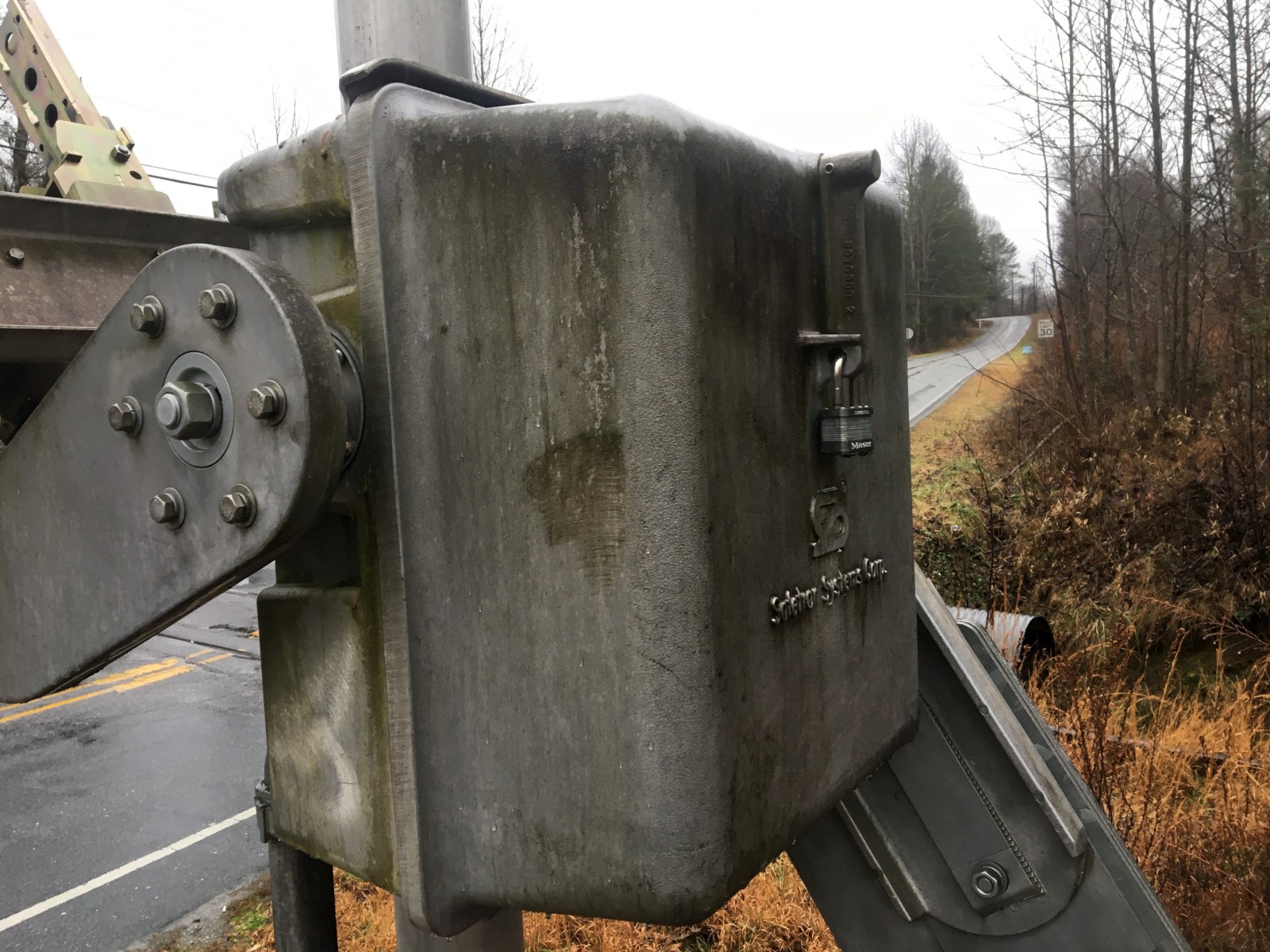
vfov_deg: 48.2
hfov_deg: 61.7
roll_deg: +3.6
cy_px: 476
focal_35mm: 29
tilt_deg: -5.7
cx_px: 635
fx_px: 1064
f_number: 2.2
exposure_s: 1/40
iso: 25
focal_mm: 4.15
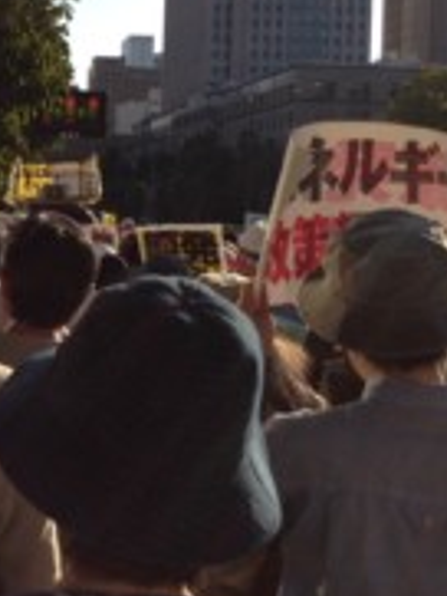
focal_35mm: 82
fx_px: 1410
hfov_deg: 17.4
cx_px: -49
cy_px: 142
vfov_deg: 23.6
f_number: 2.4
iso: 50
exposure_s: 1/1466
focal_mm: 4.12
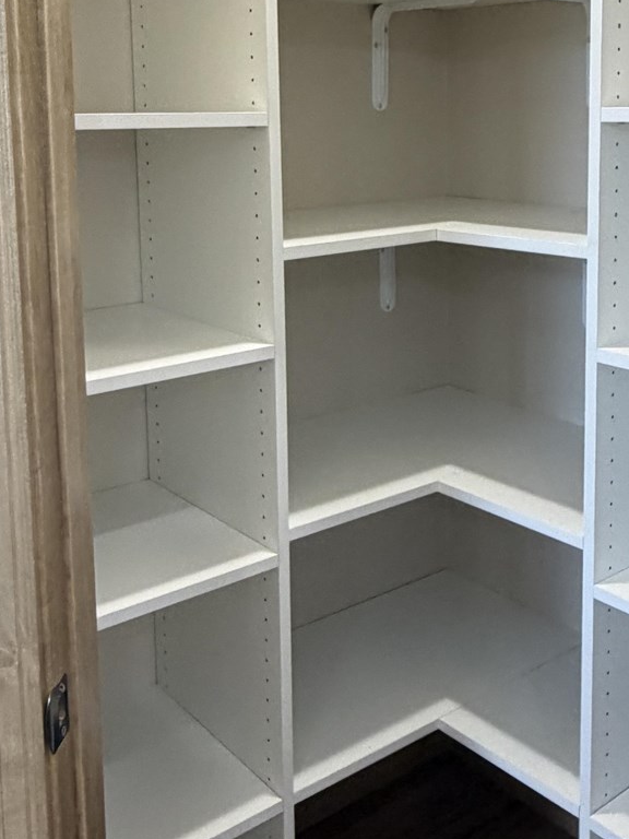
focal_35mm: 42
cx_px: 376
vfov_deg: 43.6
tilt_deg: -5.6
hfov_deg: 34.2
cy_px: 232
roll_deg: +0.3
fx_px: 1018
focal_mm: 2.22
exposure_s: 1/120
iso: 320
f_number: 2.2
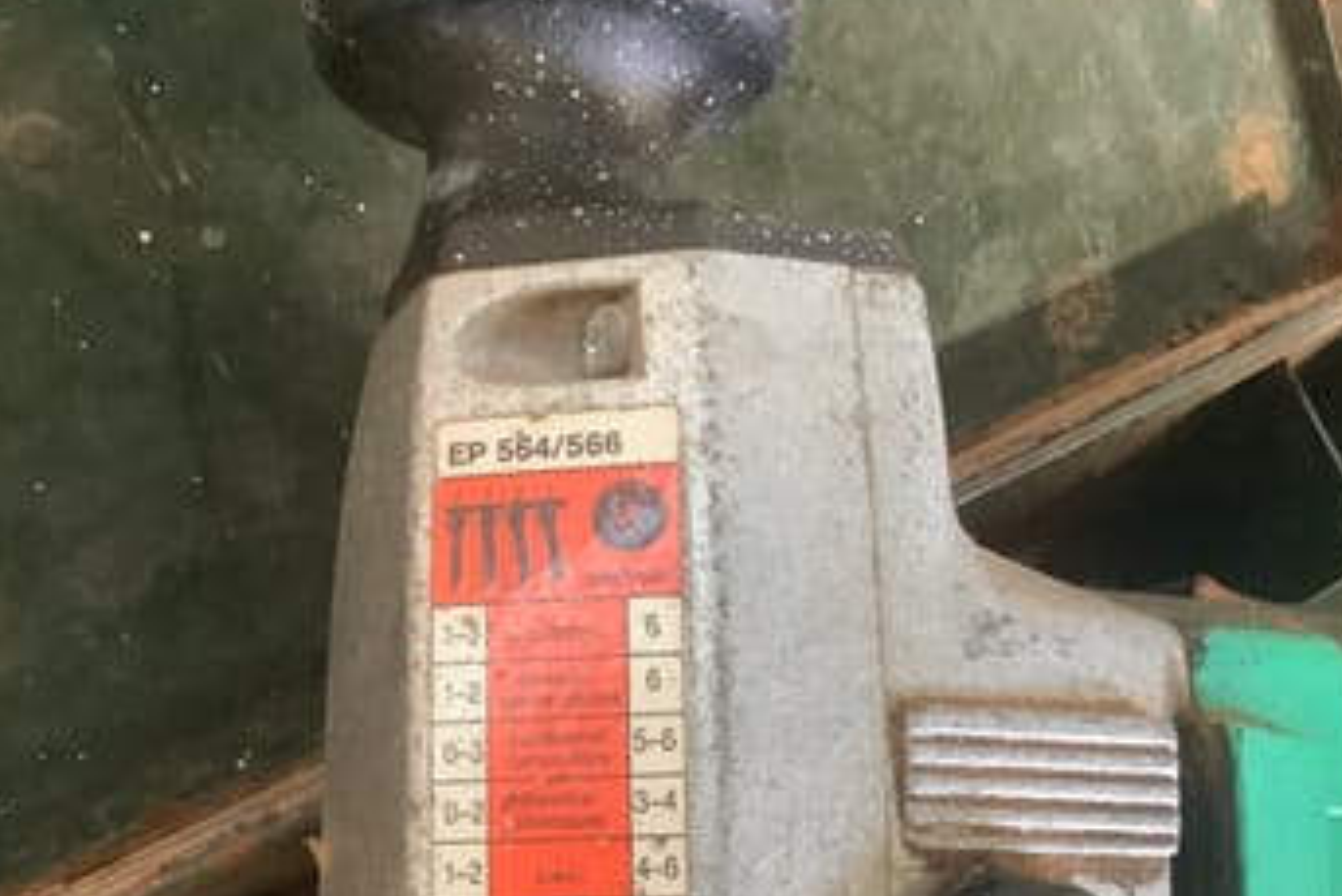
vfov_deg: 28.1
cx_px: 559
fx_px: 1753
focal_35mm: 47
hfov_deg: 41.8
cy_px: 710
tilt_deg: -60.3
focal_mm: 3.3
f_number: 2.4
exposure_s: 1/33
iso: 400
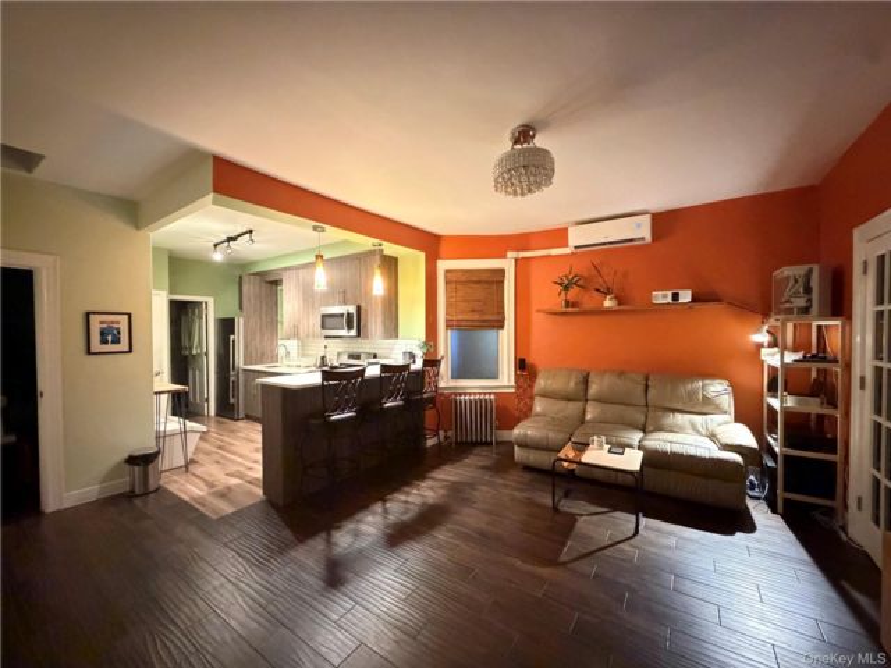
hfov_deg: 102.1
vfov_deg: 85.7
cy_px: 334
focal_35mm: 14
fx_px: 360
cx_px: 446
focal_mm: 2.22
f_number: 2.2
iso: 2500
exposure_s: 1/30
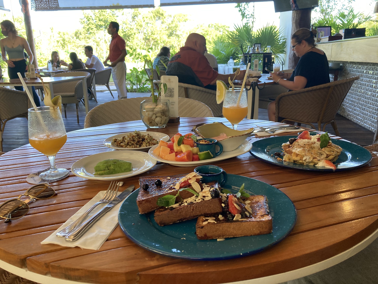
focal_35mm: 28
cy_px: 142
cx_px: 189
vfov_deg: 49.7
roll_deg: +1.3
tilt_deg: -13.2
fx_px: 306
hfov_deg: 63.4
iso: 80
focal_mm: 3.99
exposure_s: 1/115
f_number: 1.8
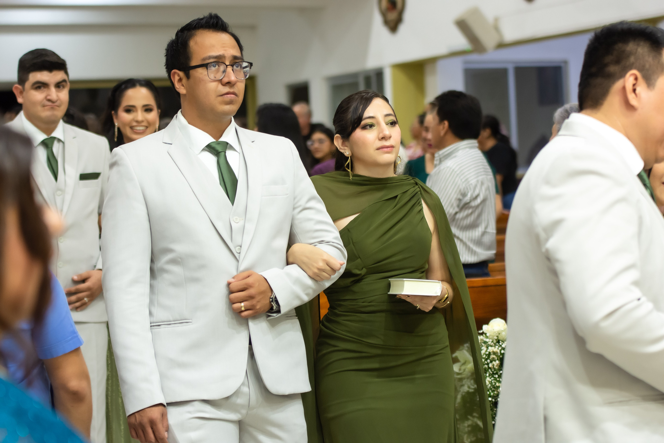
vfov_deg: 13.0
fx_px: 1937
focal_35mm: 105
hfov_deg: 19.5
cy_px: 222
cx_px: 332
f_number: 3.5
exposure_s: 1/125
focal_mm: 70
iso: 1600
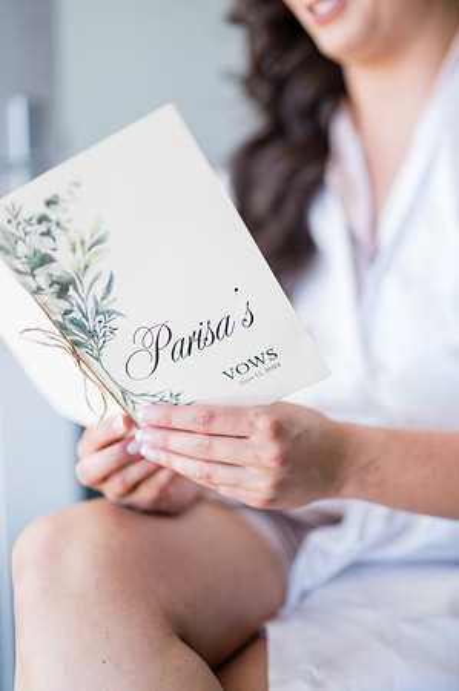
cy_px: 346
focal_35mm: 50
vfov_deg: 39.6
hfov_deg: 26.9
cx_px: 230
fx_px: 958
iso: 200
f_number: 1.2
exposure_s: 1/1000
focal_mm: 50
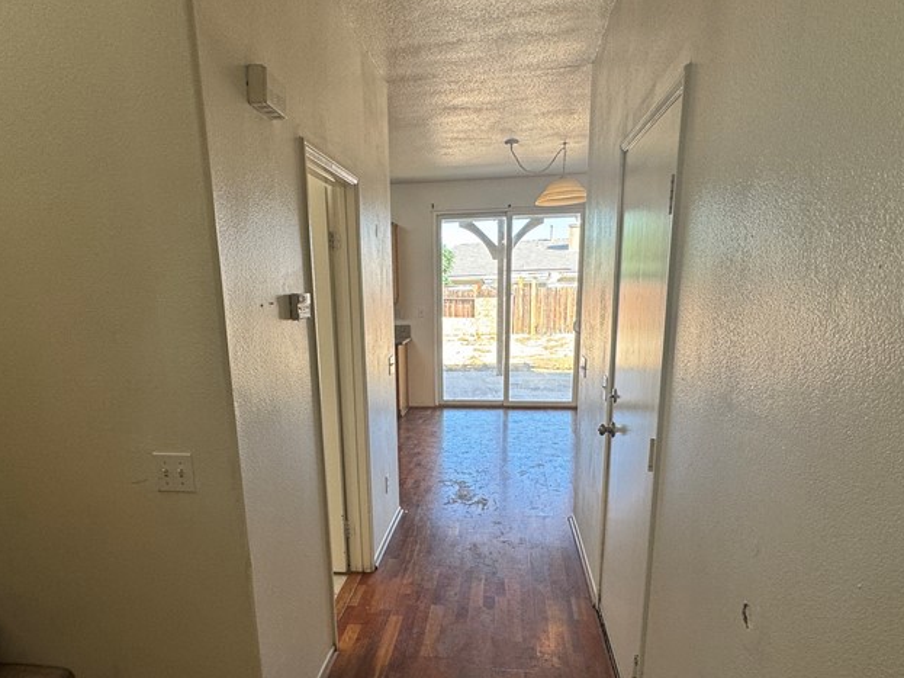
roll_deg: +1.4
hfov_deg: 73.8
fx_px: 601
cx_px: 411
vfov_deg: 57.9
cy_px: 434
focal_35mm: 23
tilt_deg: -13.9
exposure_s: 1/120
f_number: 2.2
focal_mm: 2.22
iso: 80
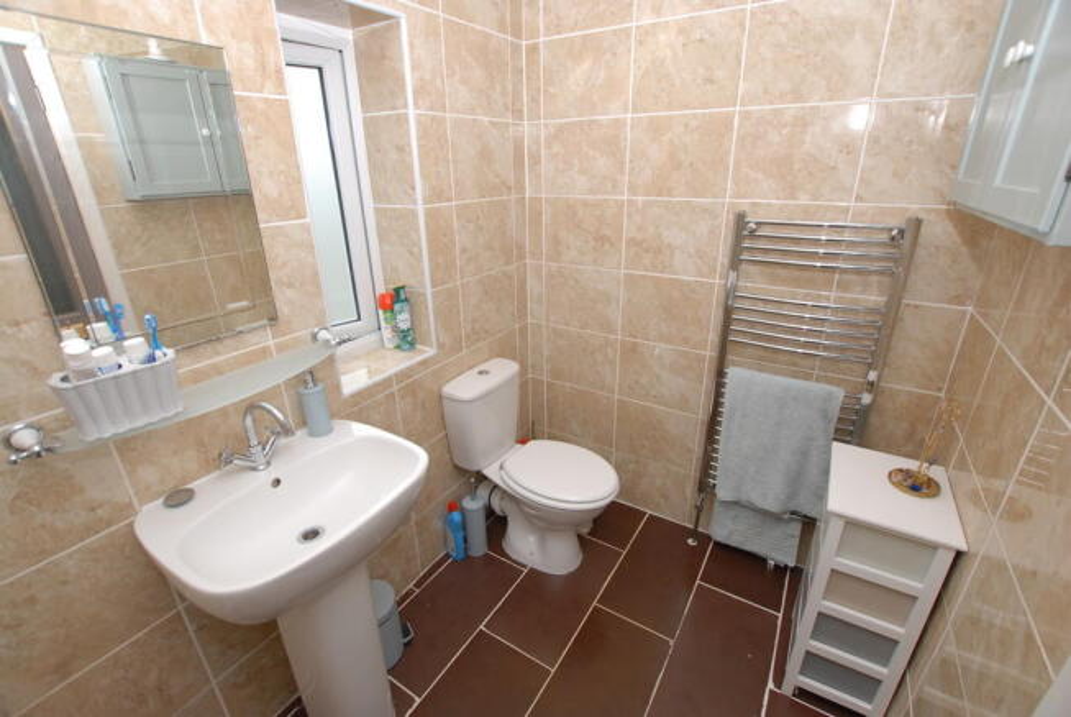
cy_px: 358
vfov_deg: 77.5
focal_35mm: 15
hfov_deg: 100.3
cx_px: 536
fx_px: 447
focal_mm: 10
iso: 125
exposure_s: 1/60
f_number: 4.5
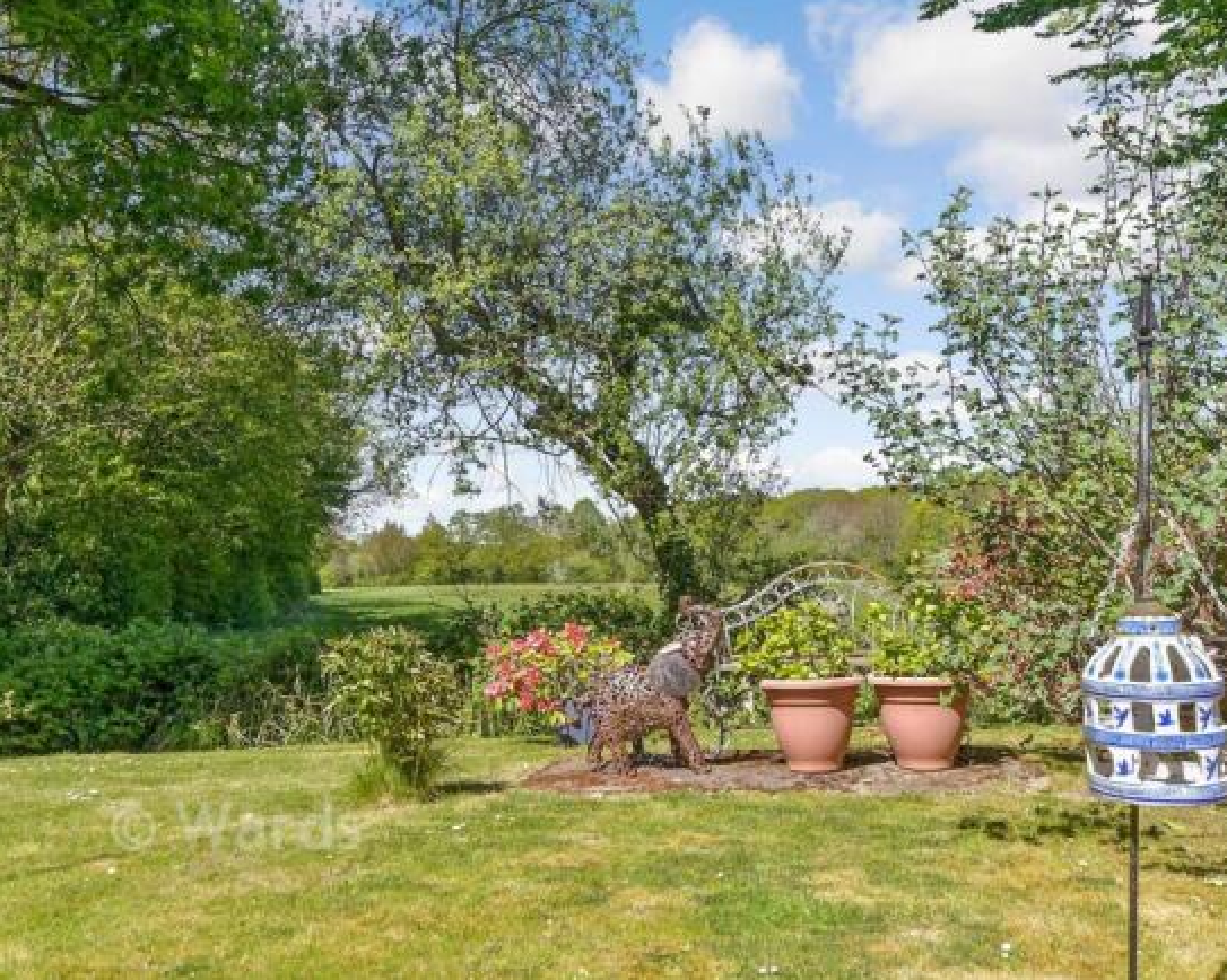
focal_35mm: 34
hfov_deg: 52.8
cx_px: 591
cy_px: 489
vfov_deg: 43.3
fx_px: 1234
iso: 160
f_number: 8
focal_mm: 20
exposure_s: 1/250
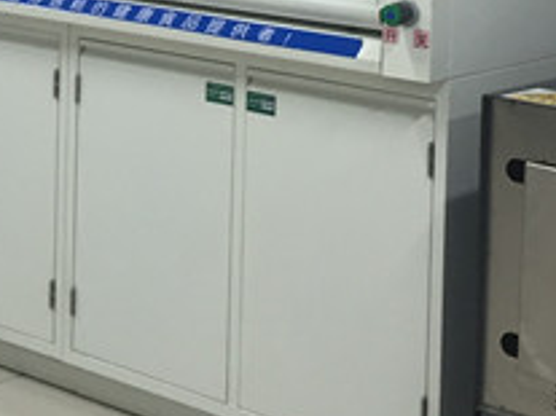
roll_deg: -1.3
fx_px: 1798
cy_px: -142
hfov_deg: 16.9
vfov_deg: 12.7
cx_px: -83
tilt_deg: -3.8
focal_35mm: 112
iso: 80
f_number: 2.2
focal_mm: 4.15
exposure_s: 1/33
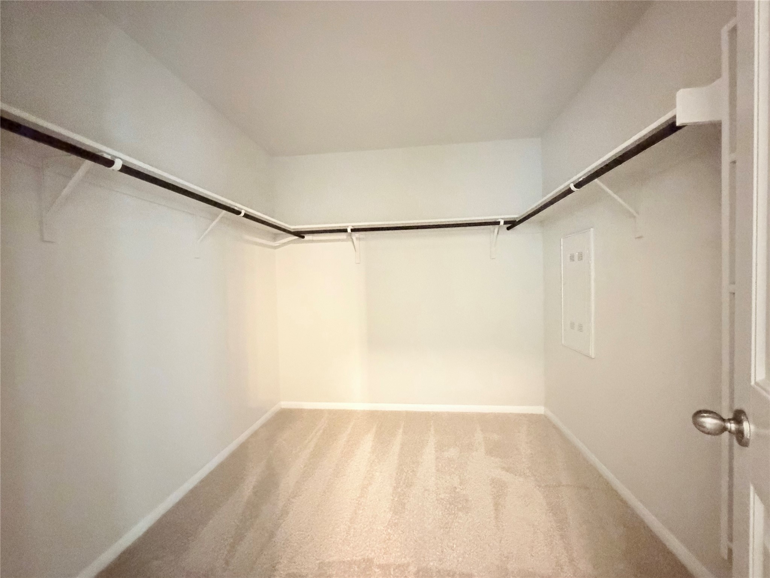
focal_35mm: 14
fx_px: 311
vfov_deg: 85.7
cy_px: 289
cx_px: 385
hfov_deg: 102.1
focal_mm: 2.22
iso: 2500
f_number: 2.2
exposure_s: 1/30
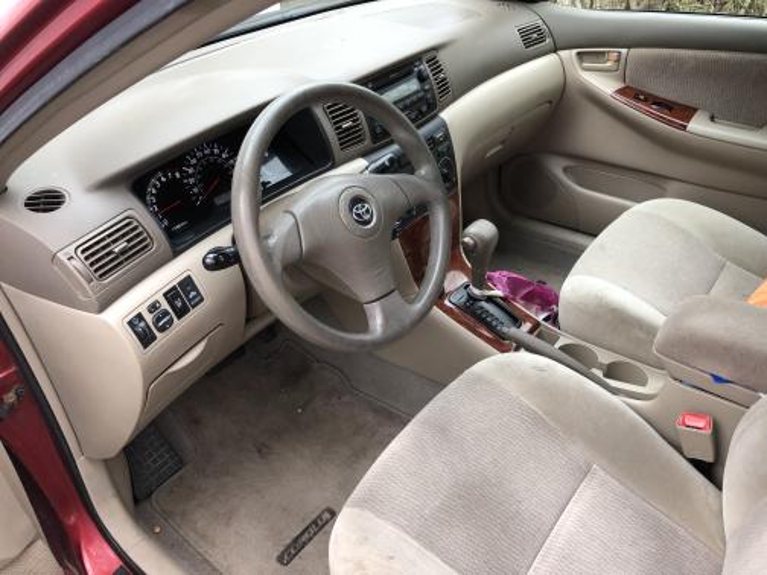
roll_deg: +5.4
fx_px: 620
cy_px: 288
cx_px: 384
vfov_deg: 49.7
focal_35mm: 28
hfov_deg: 63.4
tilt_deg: -32.7
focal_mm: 4
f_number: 1.8
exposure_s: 1/50
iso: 32
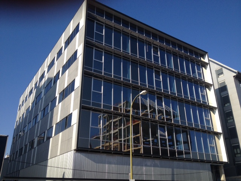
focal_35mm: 35
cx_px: 120
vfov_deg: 40.7
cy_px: 90
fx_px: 244
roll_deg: +0.8
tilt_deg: +23.4
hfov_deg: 52.6
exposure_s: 1/1453
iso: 50
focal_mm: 4.28
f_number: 2.4
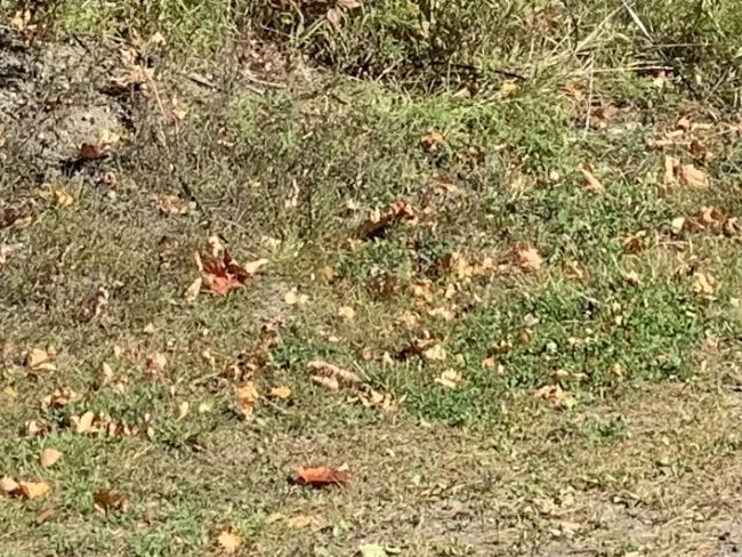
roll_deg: +1.8
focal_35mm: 143
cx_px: 627
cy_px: -633
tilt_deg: +3.8
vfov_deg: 9.5
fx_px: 3066
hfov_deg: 13.7
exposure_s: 1/668
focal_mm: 3.3
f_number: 2.4
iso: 25
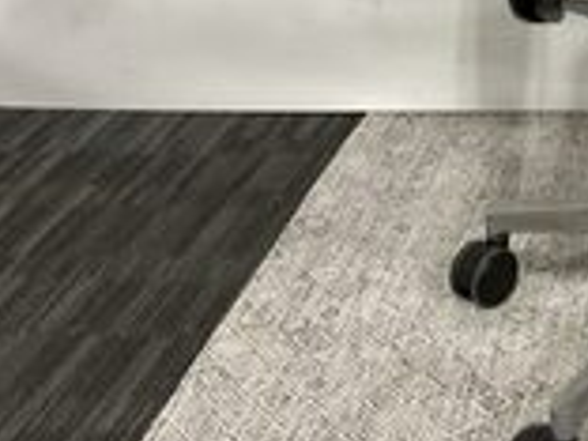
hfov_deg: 19.4
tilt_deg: -16.1
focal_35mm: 93
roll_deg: -0.7
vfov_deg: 15.2
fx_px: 1580
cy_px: -115
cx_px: 776
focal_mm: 3
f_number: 1.8
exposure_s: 1/50
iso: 100
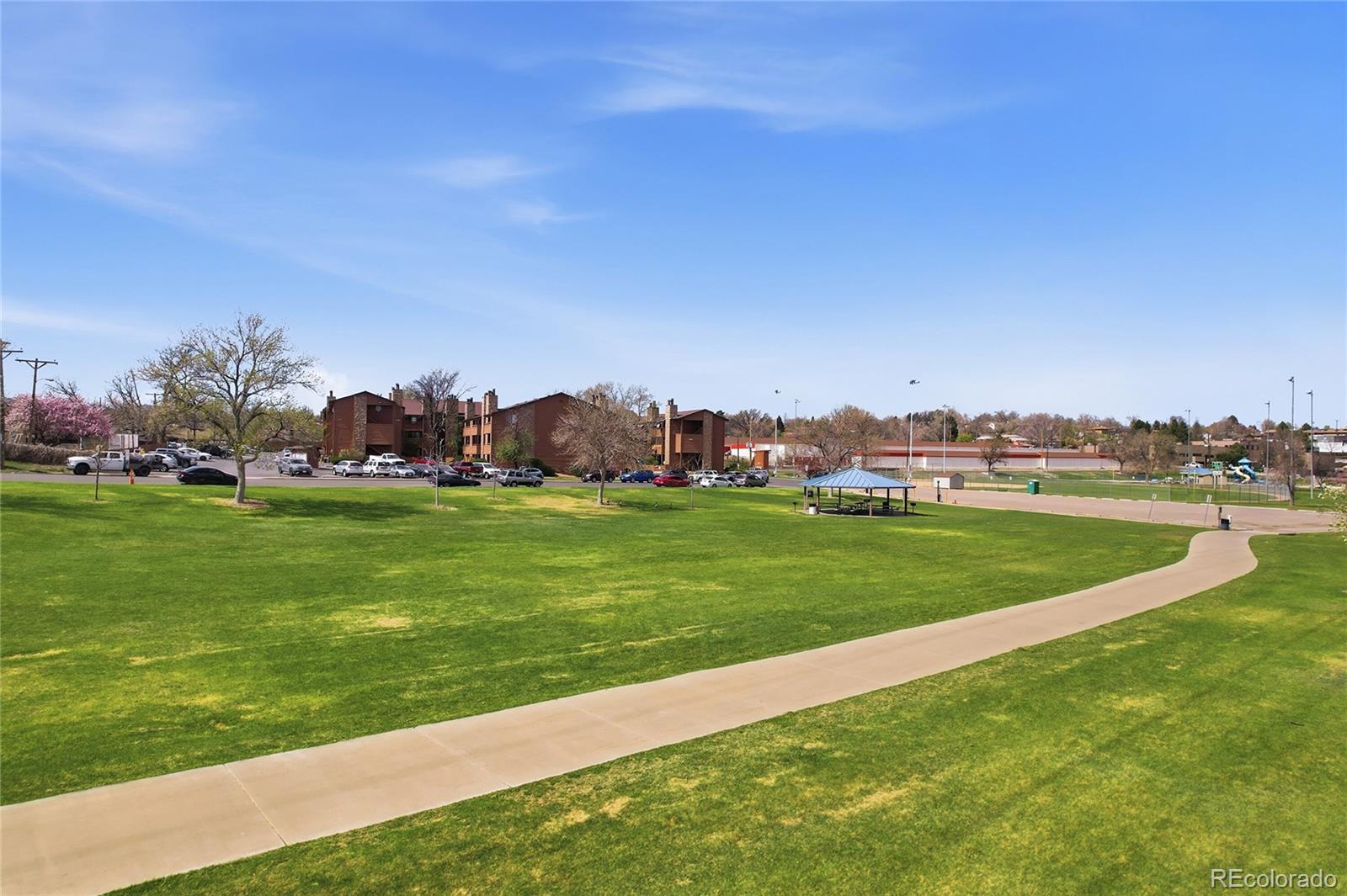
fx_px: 823
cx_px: 674
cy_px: 448
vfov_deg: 57.2
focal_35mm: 22
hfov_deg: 78.6
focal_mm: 8.4
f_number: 2.8
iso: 100
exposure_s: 1/160
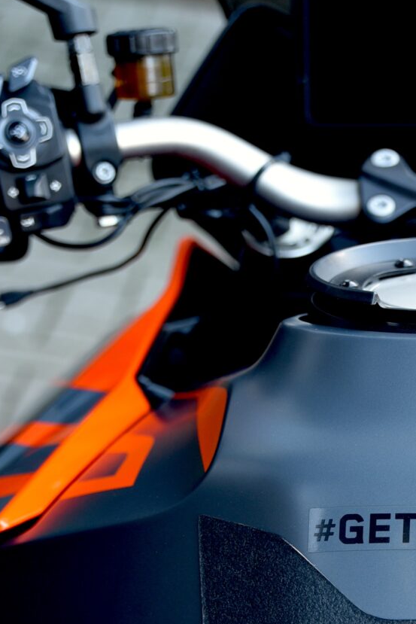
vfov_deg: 14.5
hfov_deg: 9.8
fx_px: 2408
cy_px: 605
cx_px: 480
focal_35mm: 139
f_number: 3.2
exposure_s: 1/60
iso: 200
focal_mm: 45
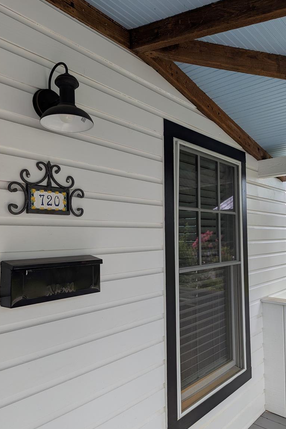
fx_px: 310
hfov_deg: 49.5
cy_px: 217
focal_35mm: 26
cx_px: 151
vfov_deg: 69.4
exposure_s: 1/712
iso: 25
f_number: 1.85
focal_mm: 6.81
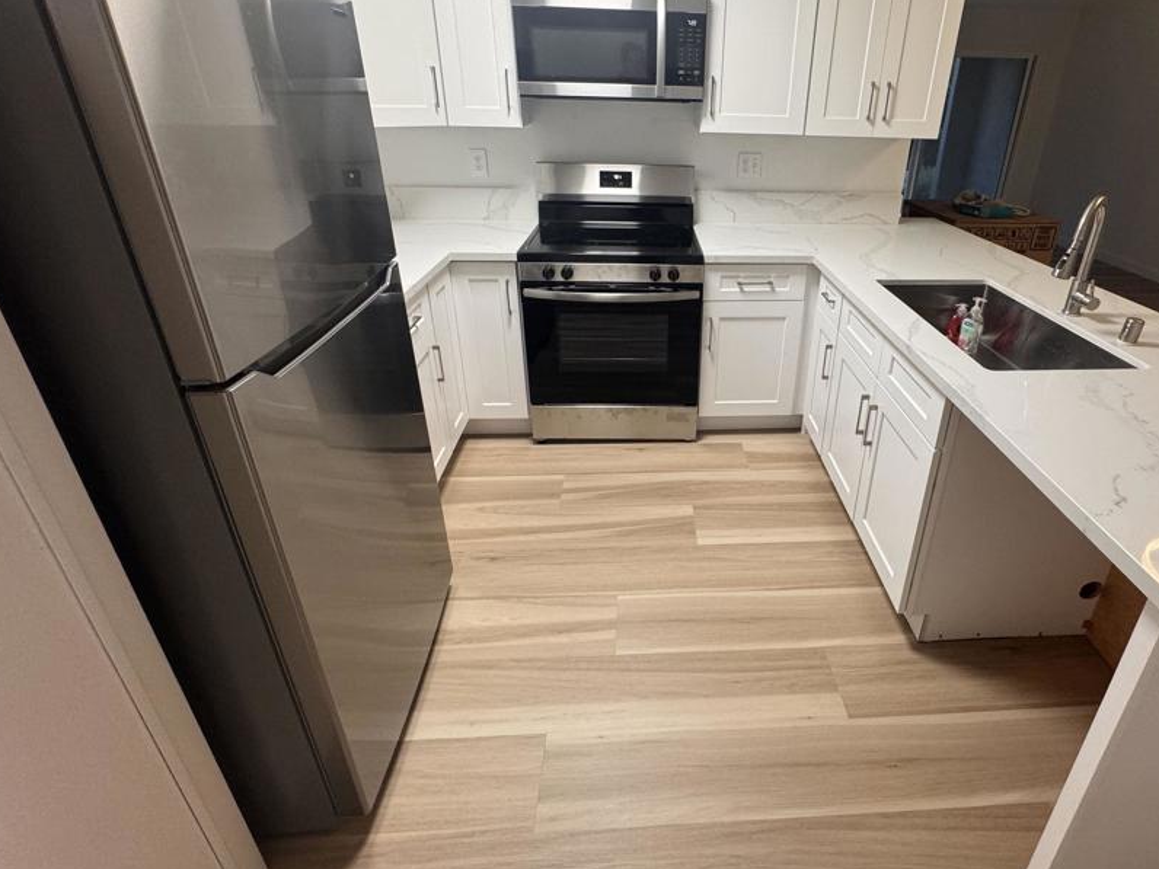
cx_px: 680
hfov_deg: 86.9
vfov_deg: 71.1
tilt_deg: -25.2
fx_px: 603
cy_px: 364
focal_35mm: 18
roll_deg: -2.4
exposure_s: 1/120
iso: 200
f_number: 2.2
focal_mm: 2.22
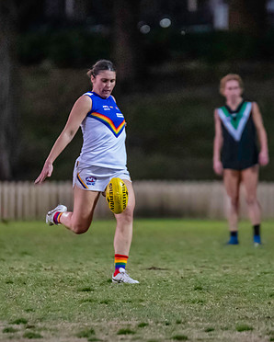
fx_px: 7728
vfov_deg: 2.5
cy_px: 162
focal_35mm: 763
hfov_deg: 2.0
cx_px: 116
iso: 10000
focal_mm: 300
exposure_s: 1/1250
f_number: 2.8
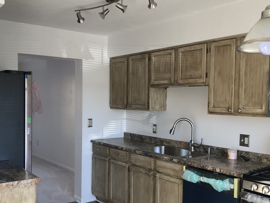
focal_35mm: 40
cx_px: 120
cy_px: 118
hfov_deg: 46.7
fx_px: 312
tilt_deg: -3.9
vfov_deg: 35.9
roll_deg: -0.2
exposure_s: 1/30
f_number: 1.8
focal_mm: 4
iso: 25
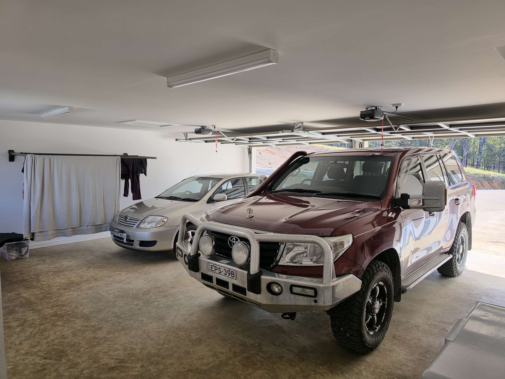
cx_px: 252
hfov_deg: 73.9
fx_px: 336
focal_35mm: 23
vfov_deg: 58.9
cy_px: 190
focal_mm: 6.5
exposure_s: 1/162
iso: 10
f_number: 1.4
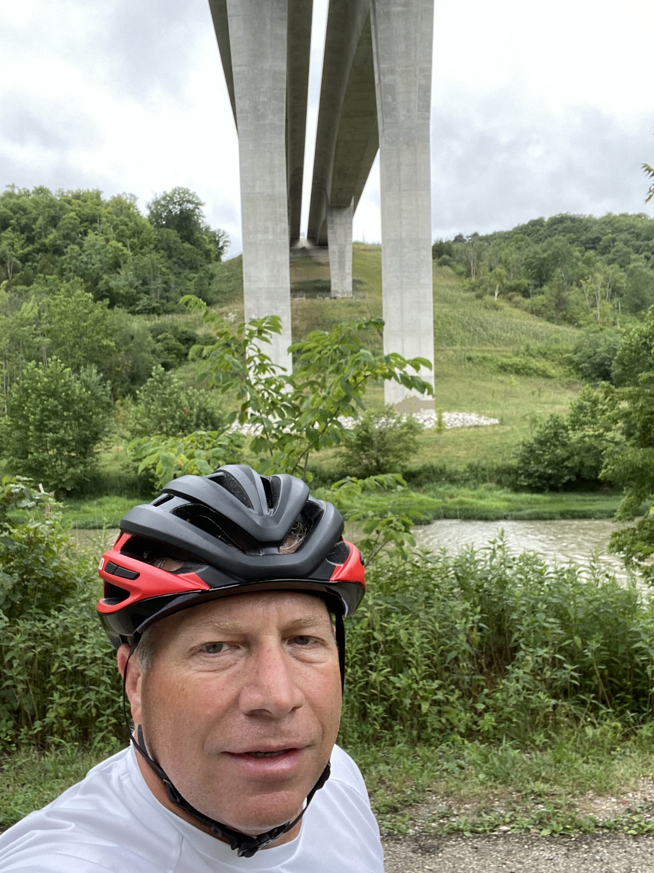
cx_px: 327
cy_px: 436
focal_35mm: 30
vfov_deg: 60.0
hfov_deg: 46.8
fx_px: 756
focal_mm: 2.71
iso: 64
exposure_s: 1/122
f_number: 2.2
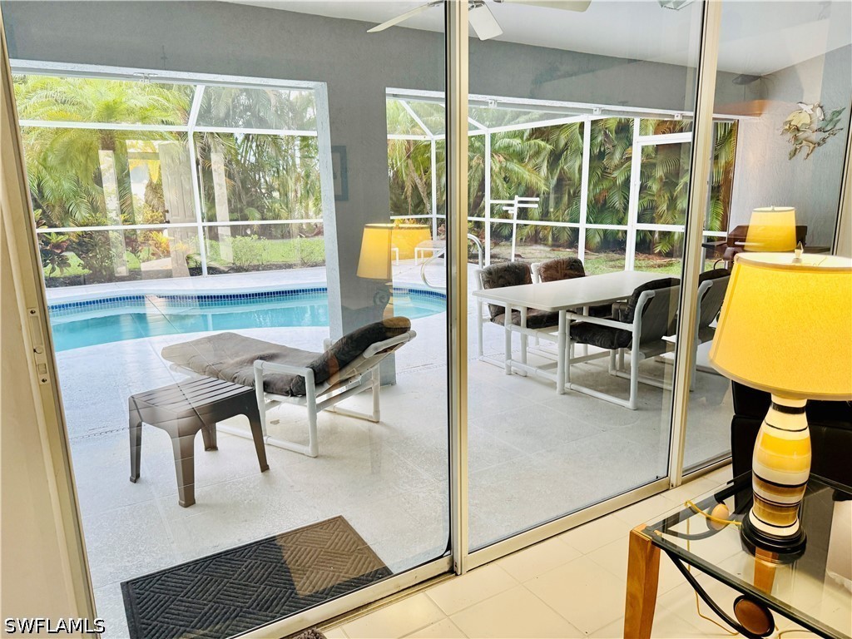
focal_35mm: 24
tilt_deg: -10.9
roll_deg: +0.4
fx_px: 591
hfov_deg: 71.6
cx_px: 426
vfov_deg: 56.8
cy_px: 320
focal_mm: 6.76
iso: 160
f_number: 1.78
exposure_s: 1/120
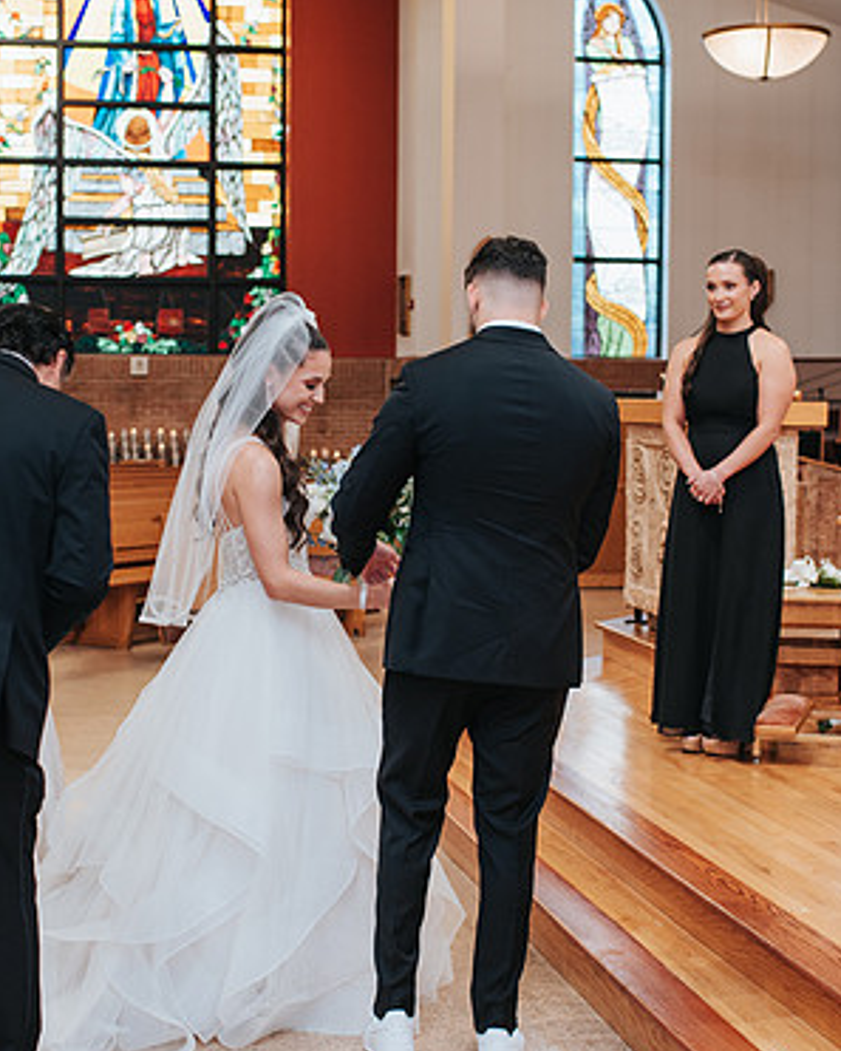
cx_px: 323
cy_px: 545
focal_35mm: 60
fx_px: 1866
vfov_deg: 31.4
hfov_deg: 25.3
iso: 640
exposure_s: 1/125
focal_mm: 35
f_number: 2.8
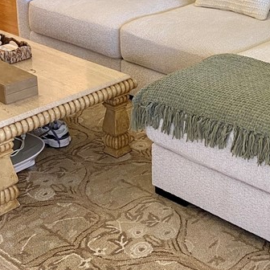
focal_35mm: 70
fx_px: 618
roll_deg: -2.1
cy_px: 11
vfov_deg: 23.8
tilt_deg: -14.7
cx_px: 265
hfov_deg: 23.7
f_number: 1.8
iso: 125
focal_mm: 4.25
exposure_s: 1/60
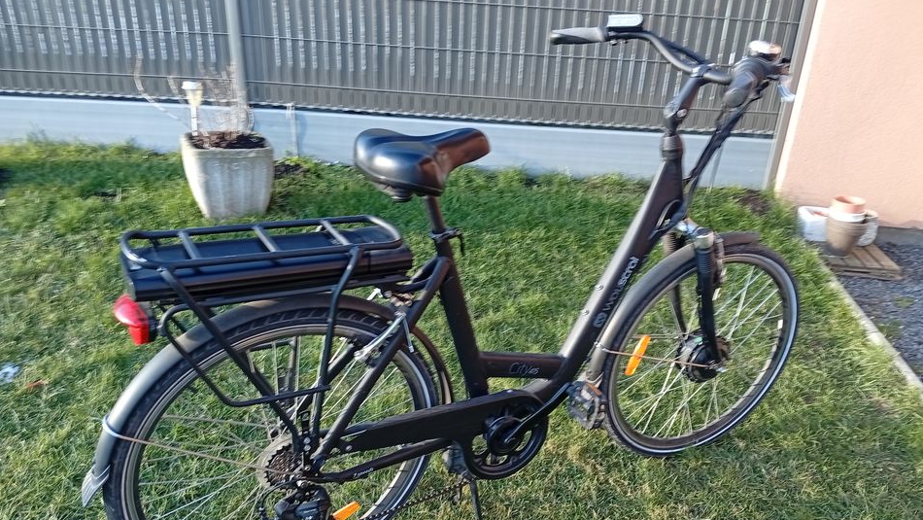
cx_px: 484
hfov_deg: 62.6
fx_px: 759
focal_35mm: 31
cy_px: 313
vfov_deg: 37.7
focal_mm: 3.98
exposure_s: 1/50
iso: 68
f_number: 1.8
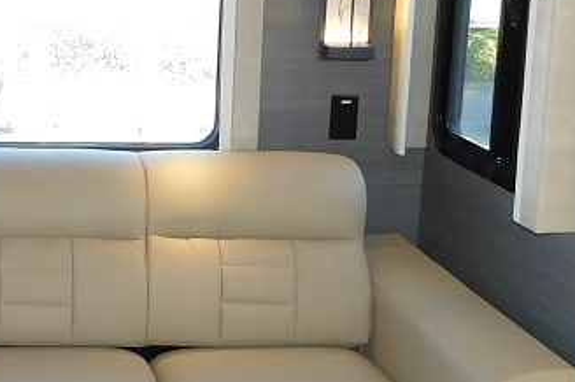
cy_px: 126
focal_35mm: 73
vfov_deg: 18.6
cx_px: -46
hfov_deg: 25.8
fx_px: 1165
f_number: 3
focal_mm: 4
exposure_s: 1/50
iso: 125
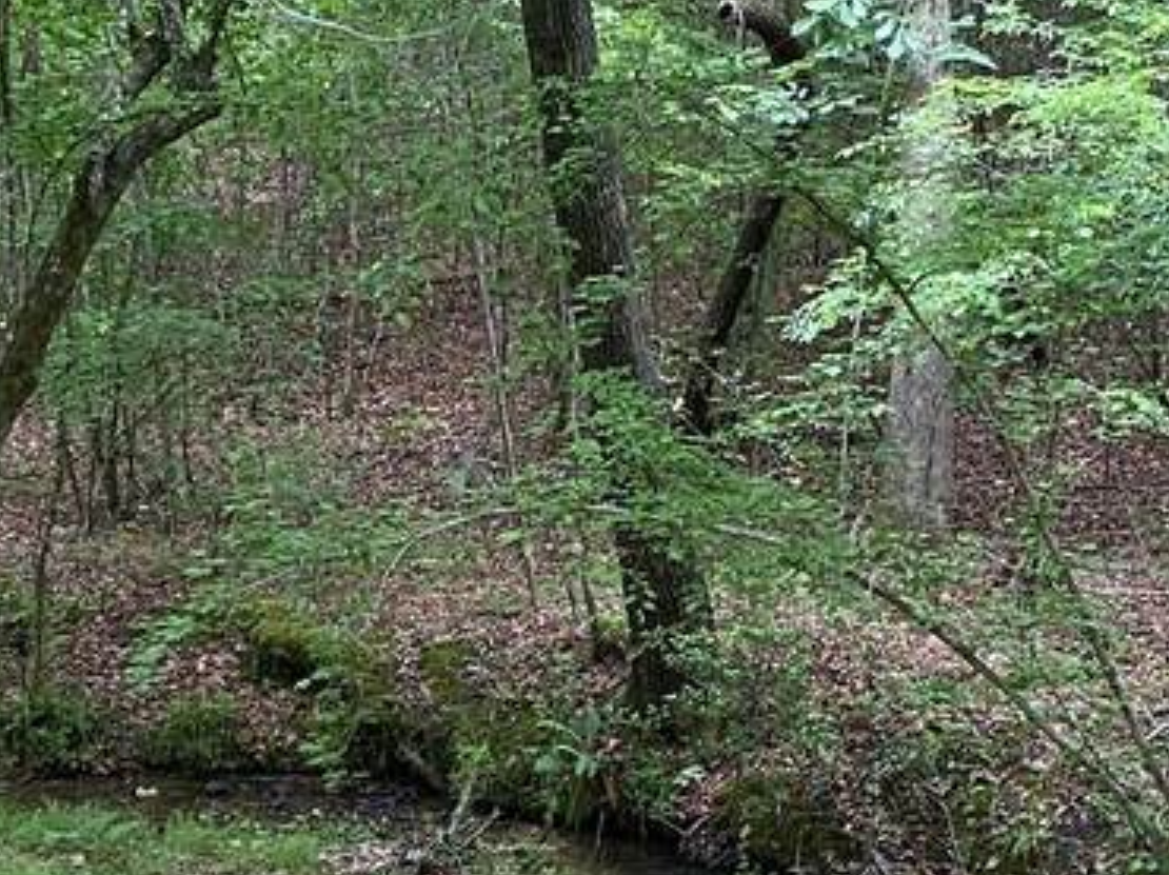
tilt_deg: -15.9
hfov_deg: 21.7
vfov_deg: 16.1
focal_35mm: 90
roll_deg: +1.1
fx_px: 3037
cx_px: 724
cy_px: 831
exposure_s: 1/67
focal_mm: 4.25
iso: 125
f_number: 1.8
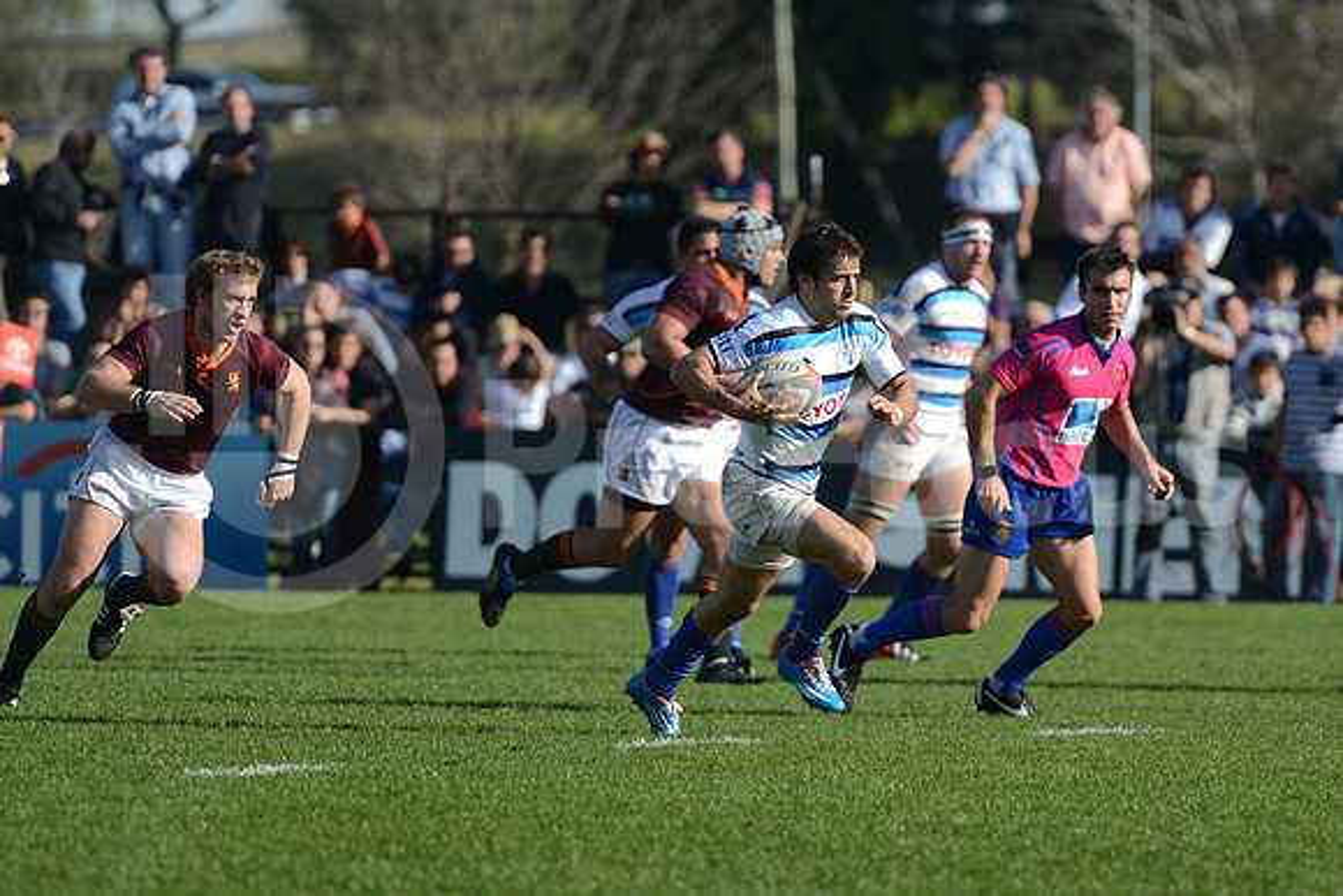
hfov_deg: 7.6
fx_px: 10074
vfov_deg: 5.1
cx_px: 672
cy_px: 448
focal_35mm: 270
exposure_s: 1/2000
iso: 500
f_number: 4
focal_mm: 270
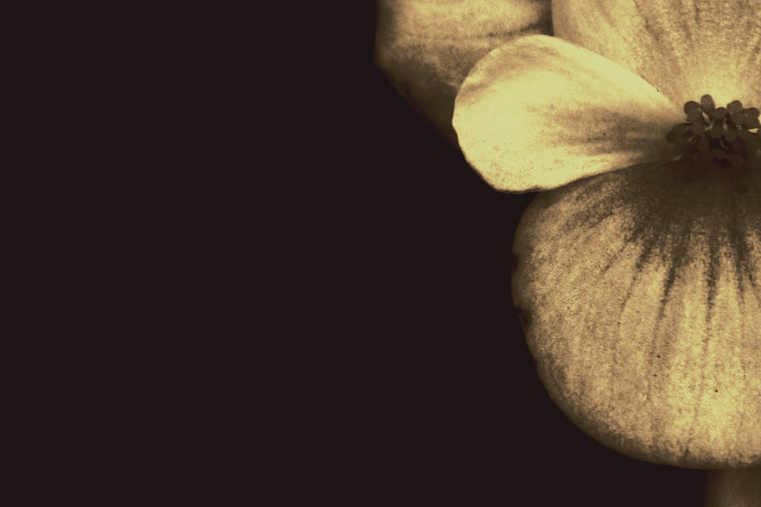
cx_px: 393
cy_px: 209
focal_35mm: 722
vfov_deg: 1.9
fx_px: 15258
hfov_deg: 2.9
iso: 100
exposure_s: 1/200
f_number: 5.6
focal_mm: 200
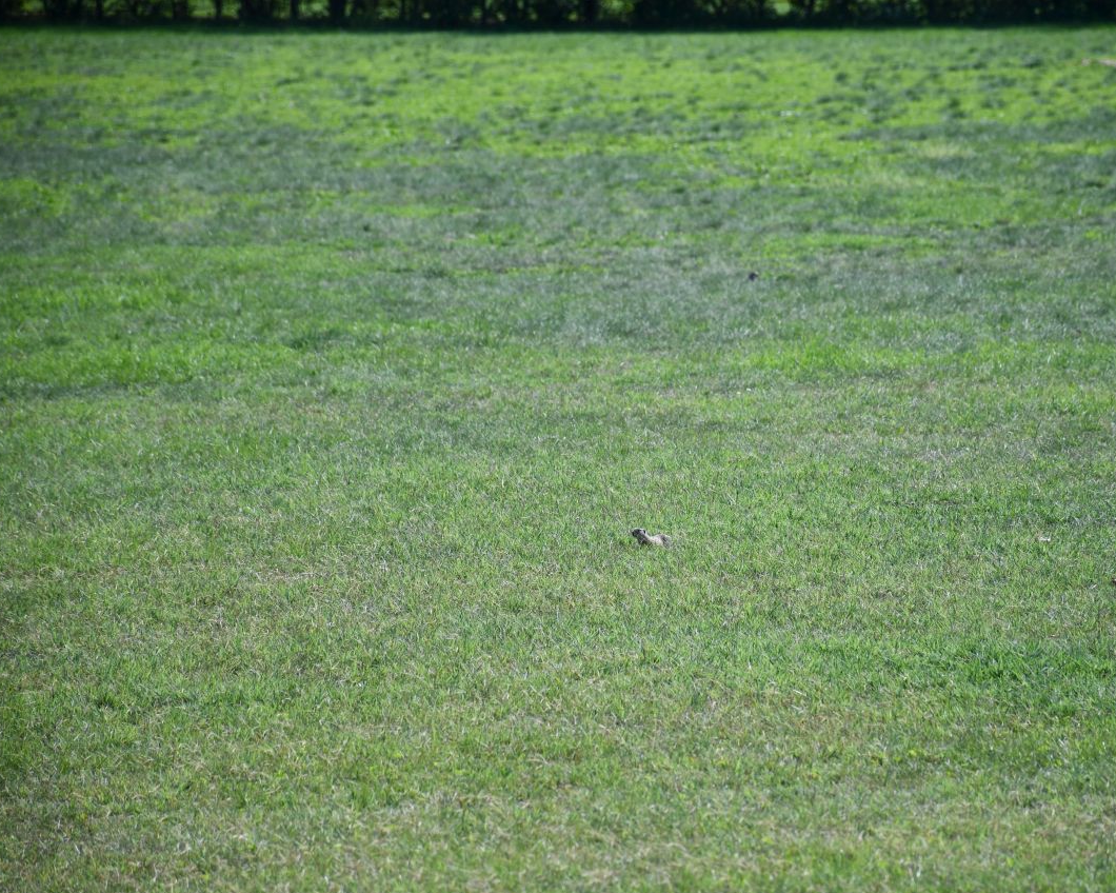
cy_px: 448
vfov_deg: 6.5
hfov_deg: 8.1
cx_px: 660
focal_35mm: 238
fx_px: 7861
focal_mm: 140
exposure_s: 1/1000
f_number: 5.6
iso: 280
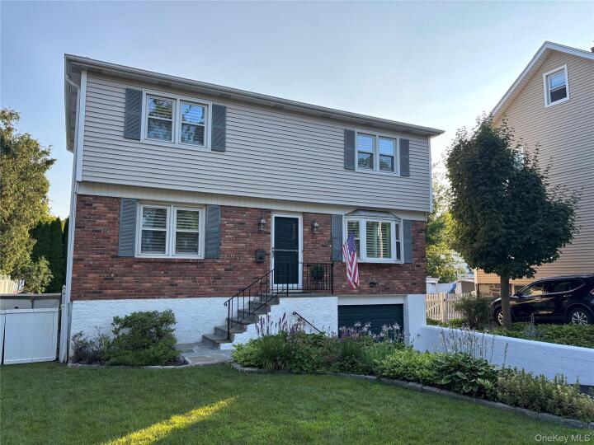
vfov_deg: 53.1
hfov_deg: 67.3
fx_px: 446
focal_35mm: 26
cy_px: 222
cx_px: 297
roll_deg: -0.6
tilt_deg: +6.2
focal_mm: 5.96
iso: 50
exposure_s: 1/634
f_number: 1.6
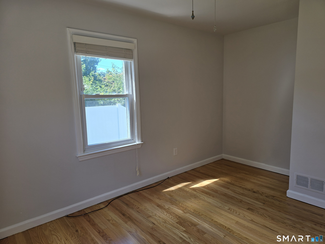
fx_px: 216
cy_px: 122
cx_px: 162
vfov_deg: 58.9
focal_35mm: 23
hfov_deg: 73.9
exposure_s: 1/180
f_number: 1.7
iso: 32
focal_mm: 6.3
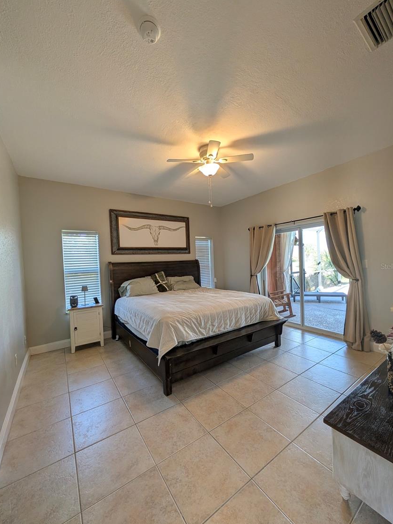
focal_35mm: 13
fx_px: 197
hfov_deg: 89.9
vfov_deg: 106.2
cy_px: 266
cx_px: 201
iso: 89
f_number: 1.7
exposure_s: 1/120
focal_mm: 2.02
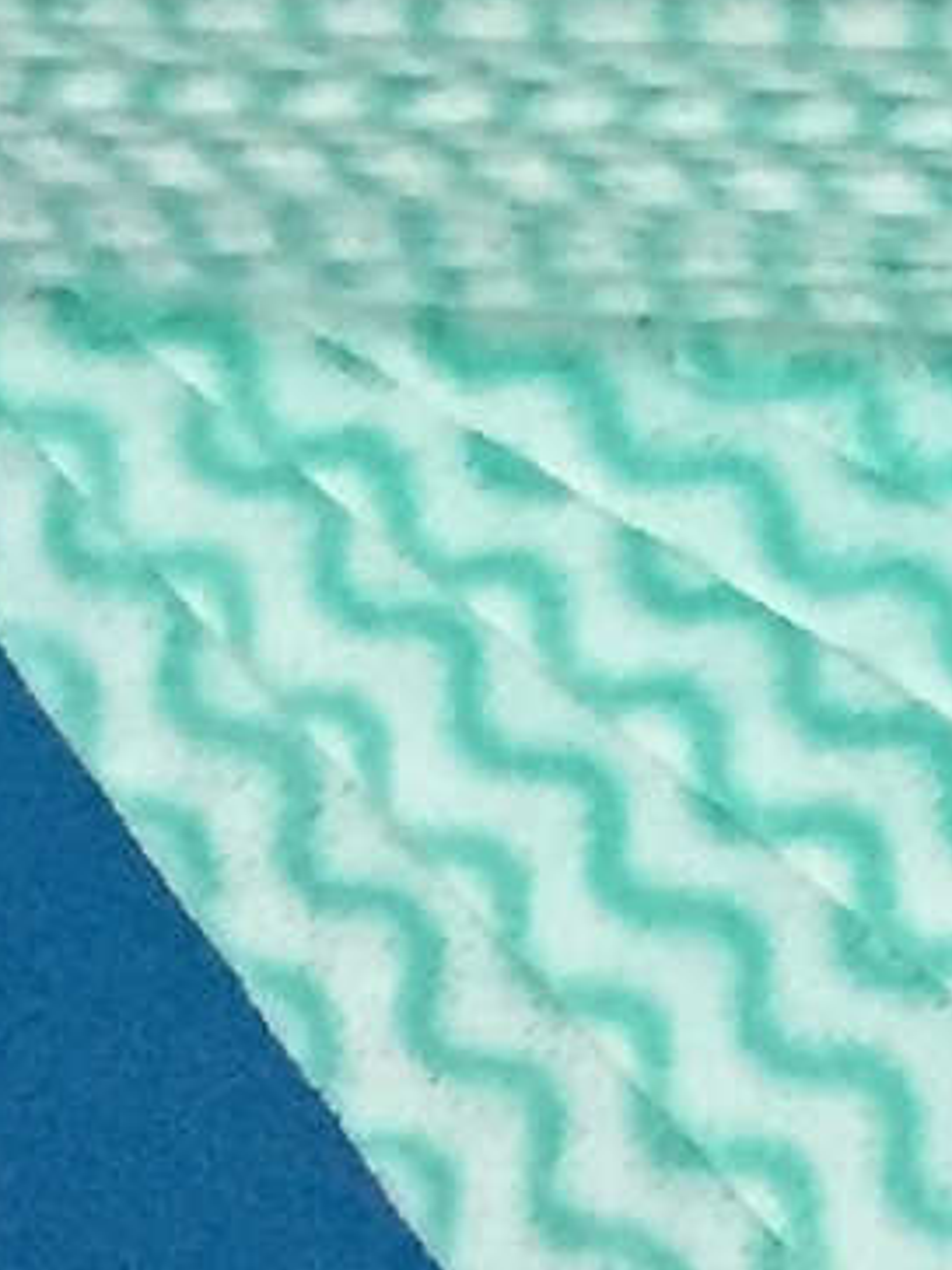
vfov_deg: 9.0
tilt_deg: -57.5
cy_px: -864
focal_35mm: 213
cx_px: 2079
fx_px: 7815
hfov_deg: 6.7
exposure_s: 1/33
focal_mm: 4.15
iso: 200
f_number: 2.2
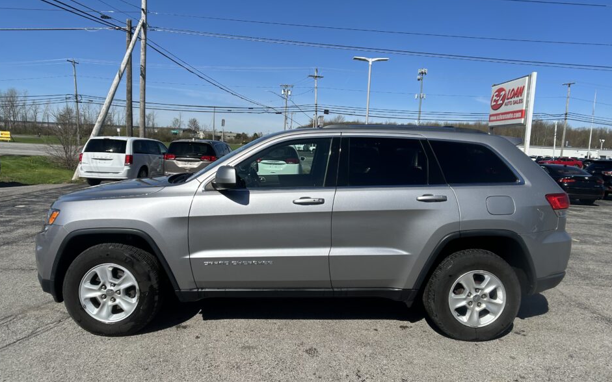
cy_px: 166
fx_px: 500
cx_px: 293
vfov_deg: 41.7
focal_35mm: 30
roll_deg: -2.7
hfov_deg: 62.9
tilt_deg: -5.2
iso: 50
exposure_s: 1/5076
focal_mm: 5.7
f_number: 1.5
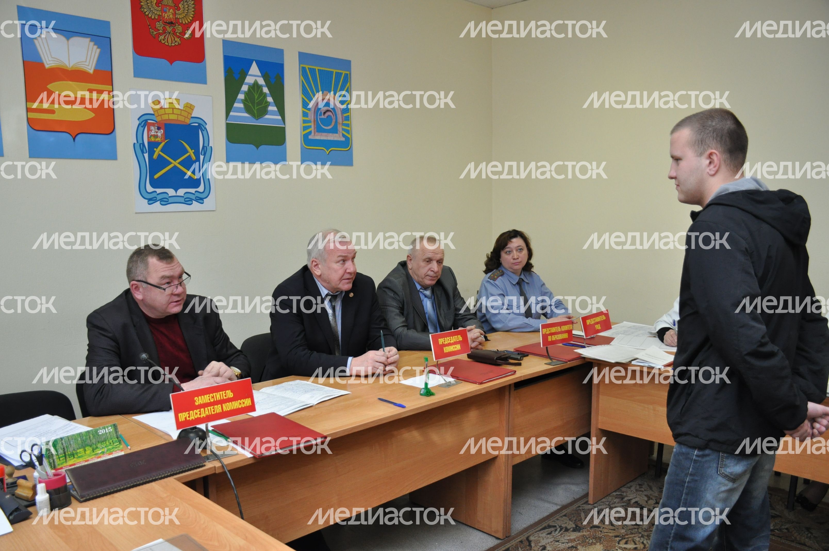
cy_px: 276
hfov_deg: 62.0
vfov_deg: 43.5
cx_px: 414
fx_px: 690
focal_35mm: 30
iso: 1000
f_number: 3.5
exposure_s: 1/160
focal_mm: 20
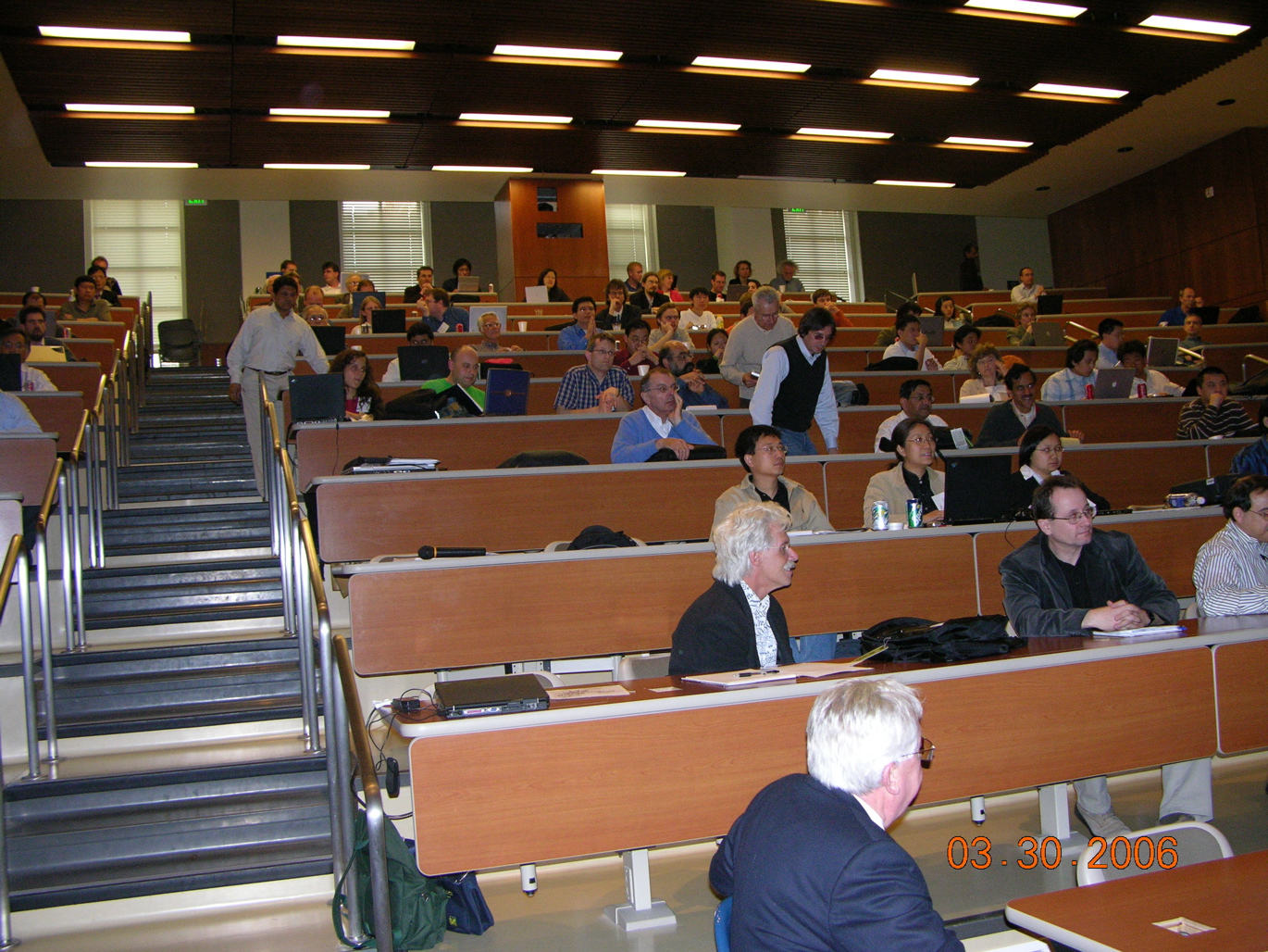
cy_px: 476
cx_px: 634
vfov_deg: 40.7
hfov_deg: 52.6
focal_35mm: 35
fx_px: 1282
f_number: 2.8
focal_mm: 8.9
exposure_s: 1/60.1
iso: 200
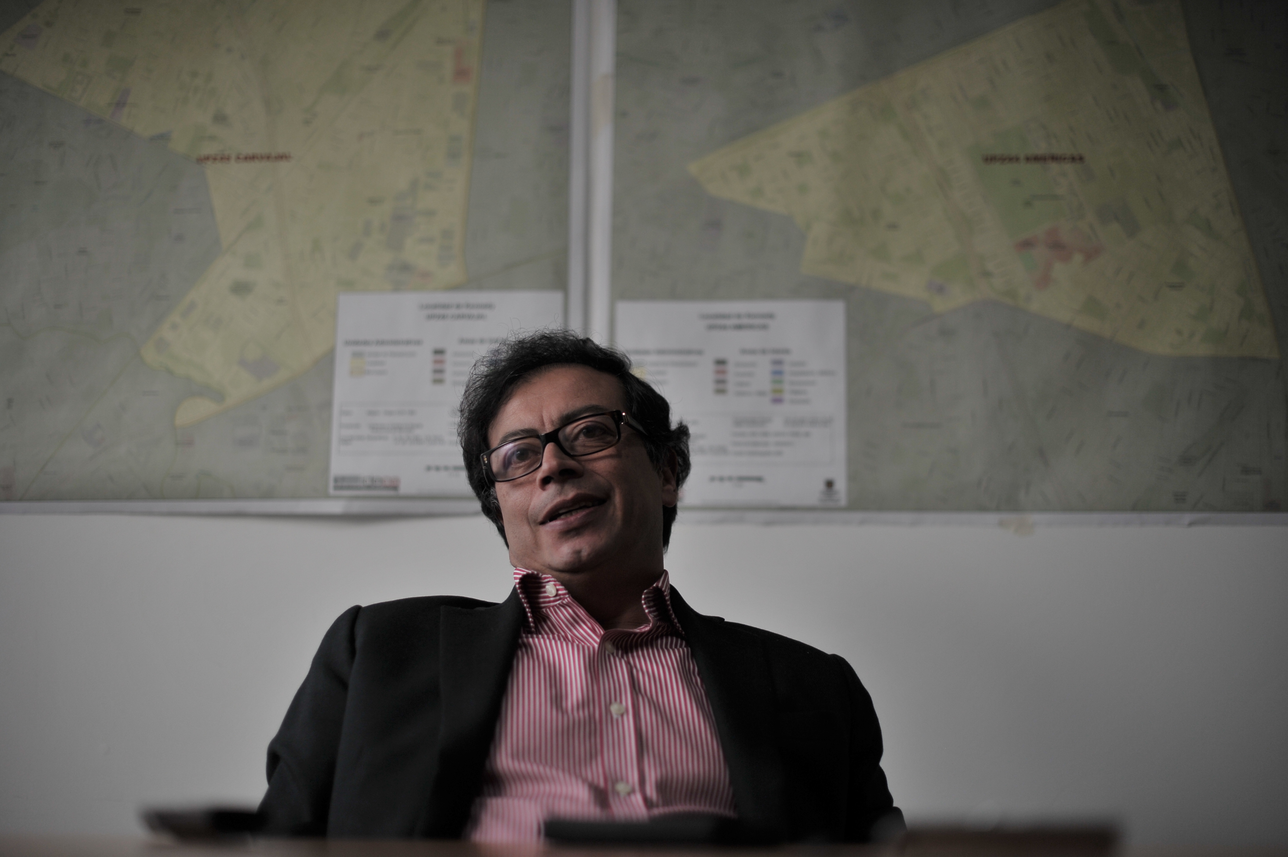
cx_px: 644
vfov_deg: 27.0
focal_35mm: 50
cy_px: 428
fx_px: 1788
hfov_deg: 39.6
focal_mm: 50
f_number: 1.8
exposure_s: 1/1000
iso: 400
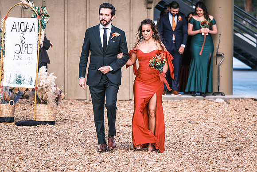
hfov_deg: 10.2
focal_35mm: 202
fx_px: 1442
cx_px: 128
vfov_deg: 6.8
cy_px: 86
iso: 400
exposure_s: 1/800
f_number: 2.8
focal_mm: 134.4
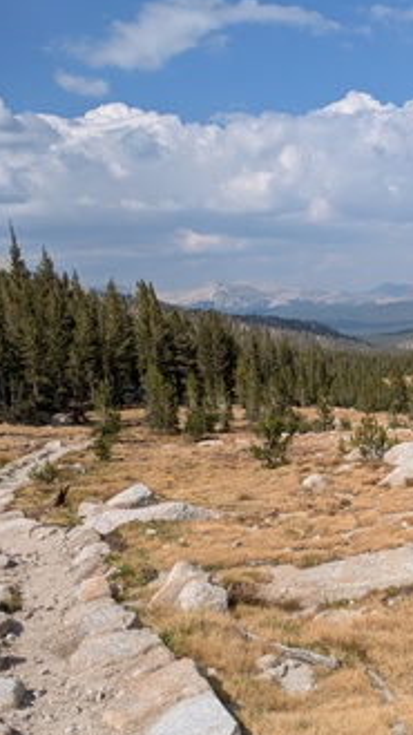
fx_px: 837
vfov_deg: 47.0
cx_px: 359
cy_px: 449
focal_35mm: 43
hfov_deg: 26.9
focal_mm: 5.43
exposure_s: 1/2732
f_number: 1.89
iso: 50
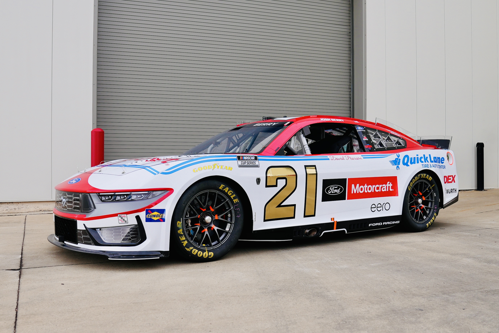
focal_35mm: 36
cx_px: 250
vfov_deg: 36.9
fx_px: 499
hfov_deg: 53.1
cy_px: 166
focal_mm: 24
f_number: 4
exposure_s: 1/160
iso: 100
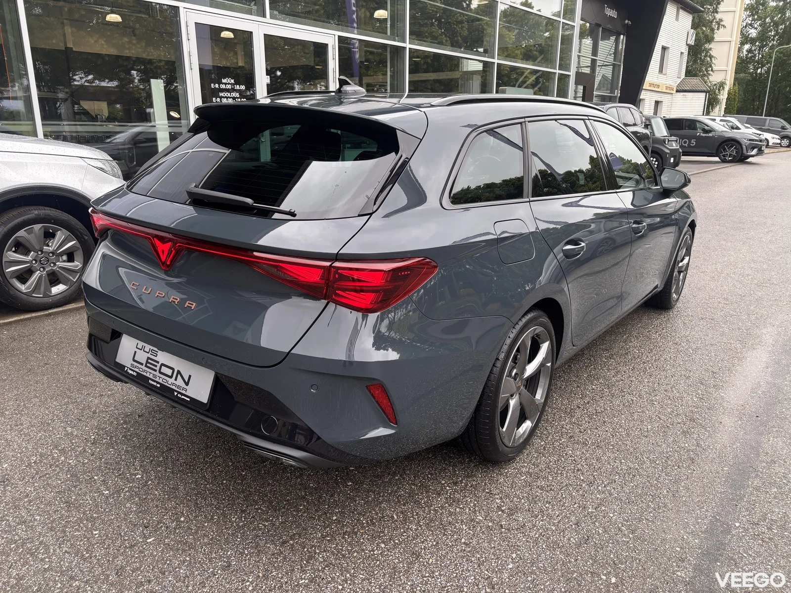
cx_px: 396
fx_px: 594
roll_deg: +0.4
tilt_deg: -16.6
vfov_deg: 53.1
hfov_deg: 67.3
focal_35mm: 26
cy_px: 296
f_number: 1.6
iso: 50
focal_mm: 5.96
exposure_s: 1/376
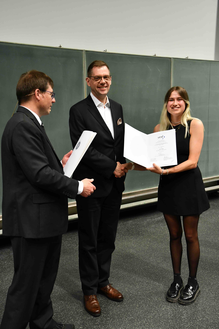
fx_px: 365
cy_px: 164
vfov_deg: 48.5
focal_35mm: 40
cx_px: 110
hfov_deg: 33.4
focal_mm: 27
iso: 1600
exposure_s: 1/60
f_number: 4
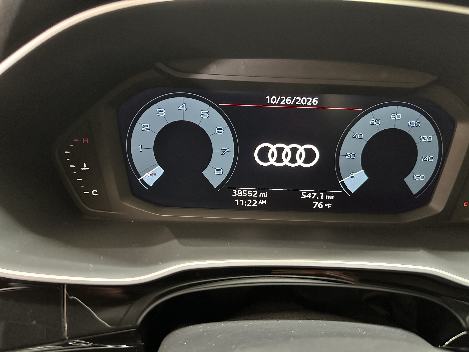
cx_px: 234
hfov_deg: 71.6
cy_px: 176
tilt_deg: -22.8
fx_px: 325
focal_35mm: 24
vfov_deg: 56.8
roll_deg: -2.8
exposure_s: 1/30
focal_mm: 6.86
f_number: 1.78
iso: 1000
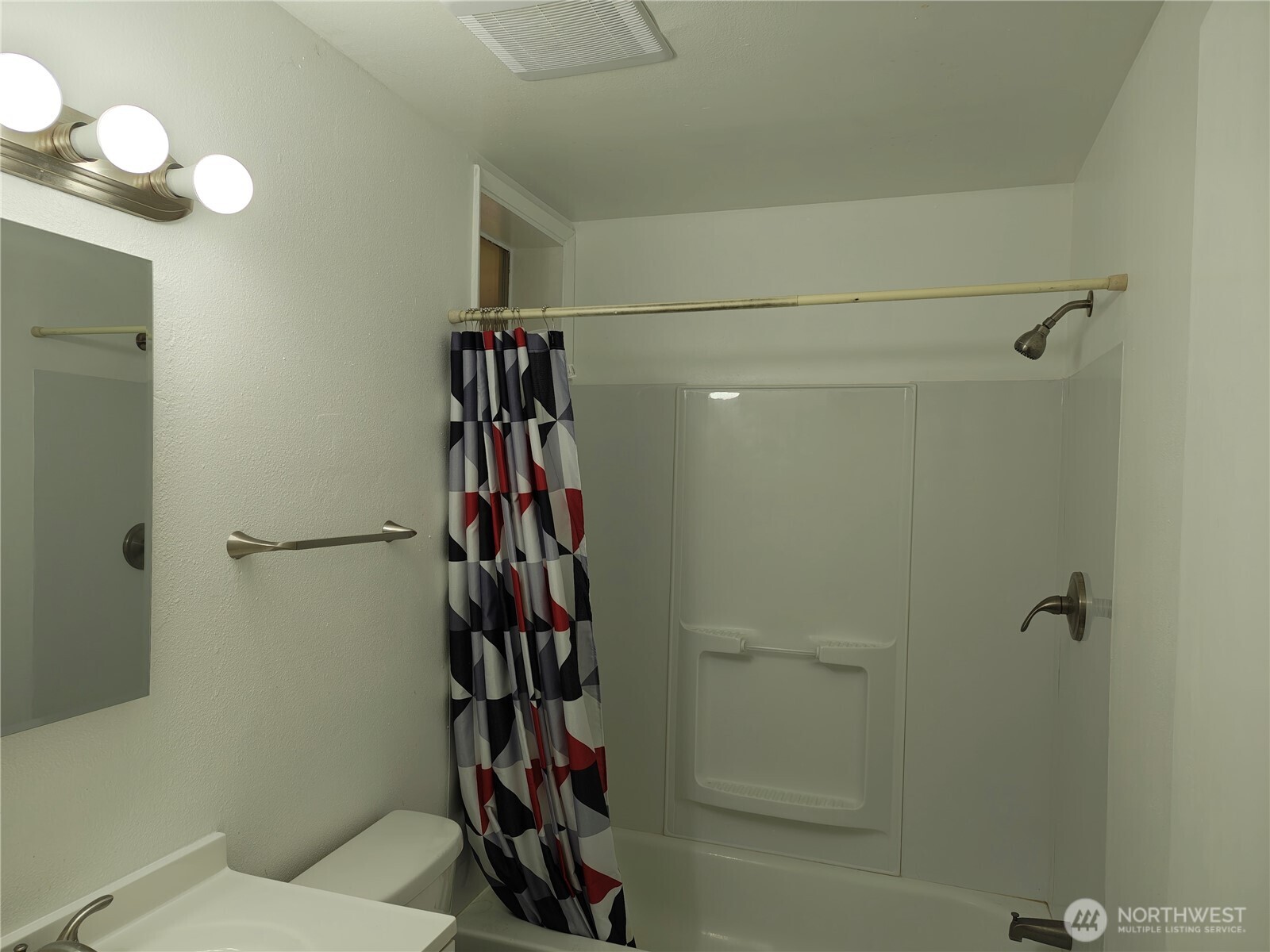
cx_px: 635
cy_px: 476
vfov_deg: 56.8
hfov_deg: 71.6
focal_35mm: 24
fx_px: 881
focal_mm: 5.41
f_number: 1.8
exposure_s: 1/120
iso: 110
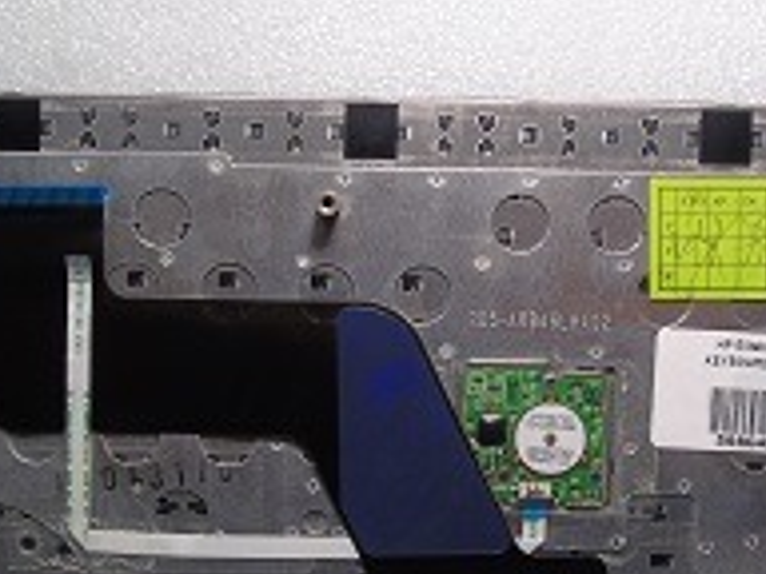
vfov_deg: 20.6
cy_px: 407
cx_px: 419
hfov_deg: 27.4
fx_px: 1571
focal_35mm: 71
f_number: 5.6
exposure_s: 1/13
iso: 100
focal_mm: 6.1
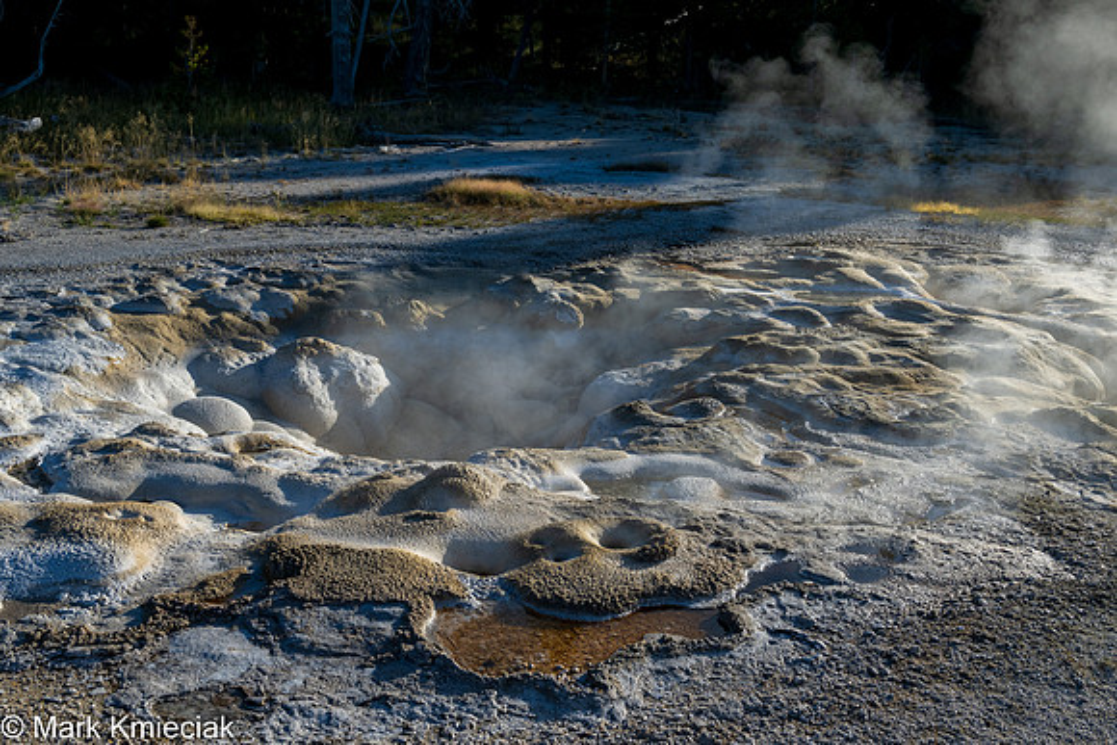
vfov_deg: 32.2
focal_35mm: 42
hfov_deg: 46.9
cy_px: 403
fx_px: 1288
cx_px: 531
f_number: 14
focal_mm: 38
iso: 400
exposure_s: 1/320
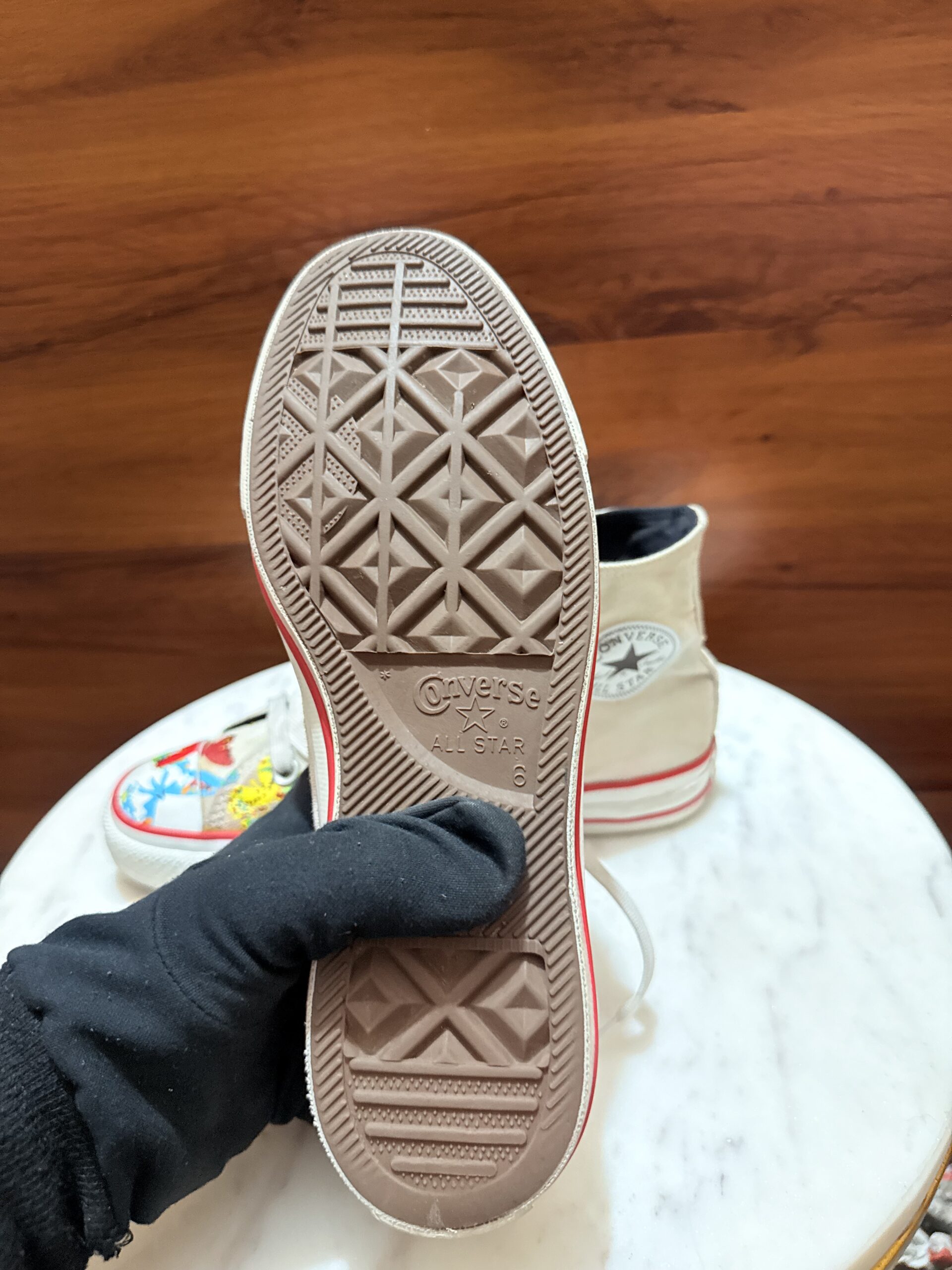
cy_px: 635
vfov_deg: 71.6
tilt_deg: -27.8
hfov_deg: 56.8
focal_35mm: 24
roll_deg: +5.2
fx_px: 880
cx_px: 476
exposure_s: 1/33
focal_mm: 6.76
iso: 640
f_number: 1.78
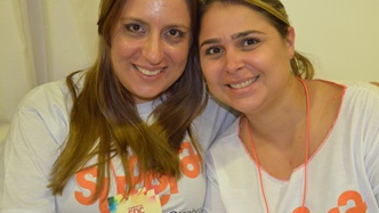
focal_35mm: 55
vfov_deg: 21.9
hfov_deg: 37.7
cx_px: 227
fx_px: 553
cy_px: 103
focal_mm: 26
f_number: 4.2
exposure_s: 1/60
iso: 2800
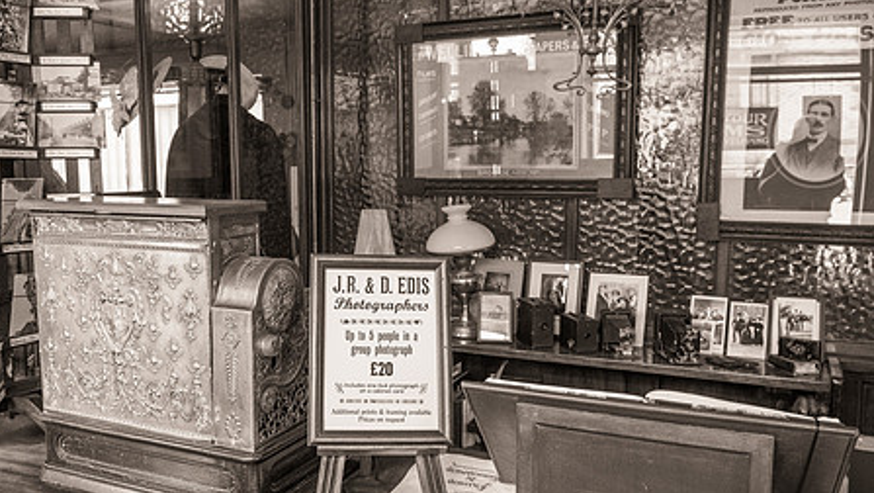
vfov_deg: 34.7
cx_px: 377
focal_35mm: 34
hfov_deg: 57.8
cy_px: 263
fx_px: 788
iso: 2000
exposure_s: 1/125
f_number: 6.3
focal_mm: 24
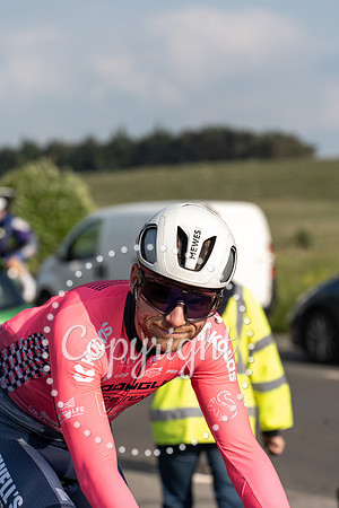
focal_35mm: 147
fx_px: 2076
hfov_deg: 9.3
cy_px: 254
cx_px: 170
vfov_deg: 14.0
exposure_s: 1/400
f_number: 6.3
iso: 125
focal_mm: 147
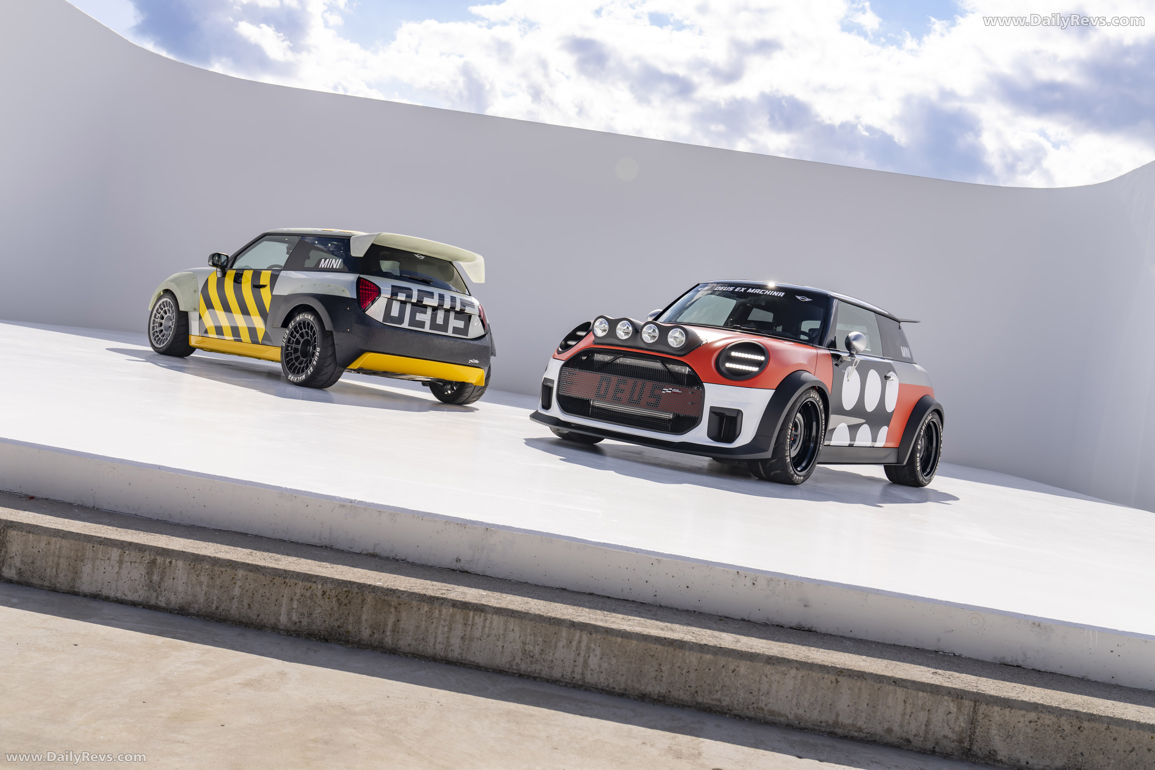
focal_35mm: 35
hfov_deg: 54.4
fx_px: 1123
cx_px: 578
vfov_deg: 37.9
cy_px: 385
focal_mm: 35
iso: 100
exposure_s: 1/100
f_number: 7.1
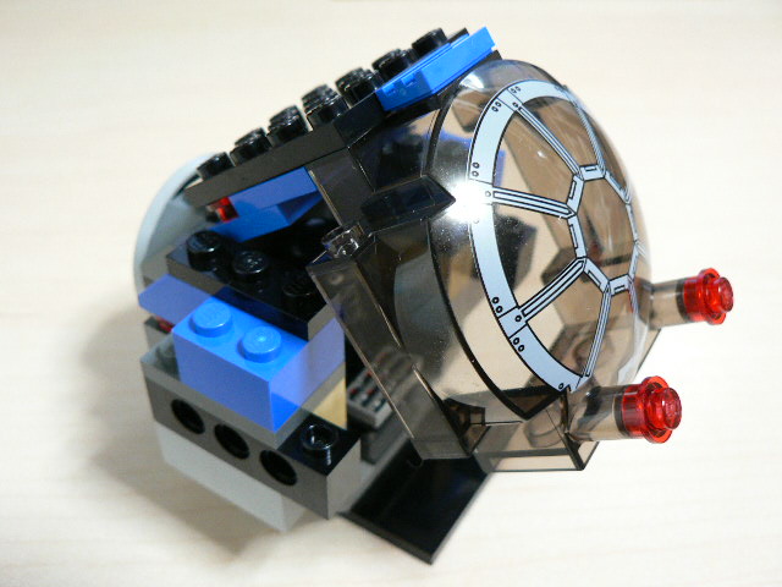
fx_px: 813
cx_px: 391
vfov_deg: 39.7
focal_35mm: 36
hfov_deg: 51.4
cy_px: 294
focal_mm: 6
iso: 200
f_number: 2.8
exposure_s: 1/10
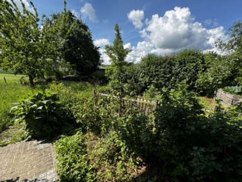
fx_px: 105
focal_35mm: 15
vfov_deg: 81.7
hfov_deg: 98.1
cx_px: 121
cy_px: 96
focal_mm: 2.22
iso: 40
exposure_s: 1/541
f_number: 2.2
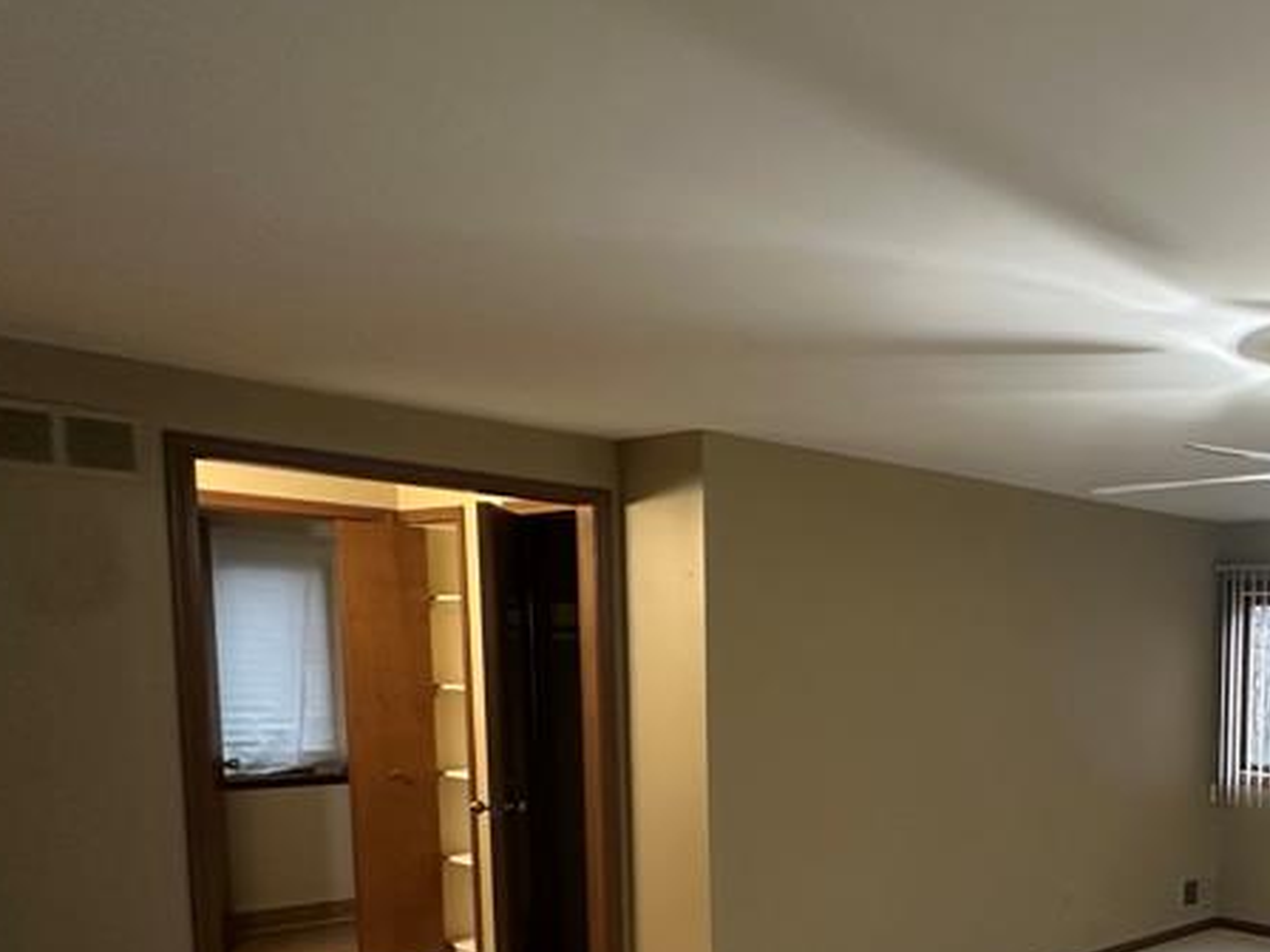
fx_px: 1174
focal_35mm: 32
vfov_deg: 42.2
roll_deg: -1.9
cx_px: 1369
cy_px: 762
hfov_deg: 44.6
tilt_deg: -5.6
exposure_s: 1/60
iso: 200
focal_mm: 2.22
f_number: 2.2
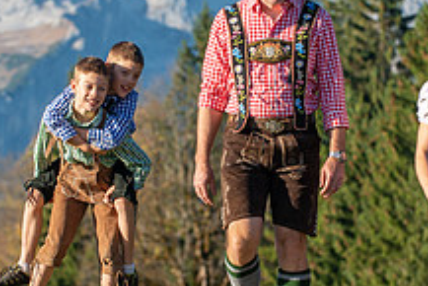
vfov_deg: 4.3
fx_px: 3807
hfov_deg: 6.4
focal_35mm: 320
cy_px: 151
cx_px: 292
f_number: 5
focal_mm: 120
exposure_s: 1/1000
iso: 200
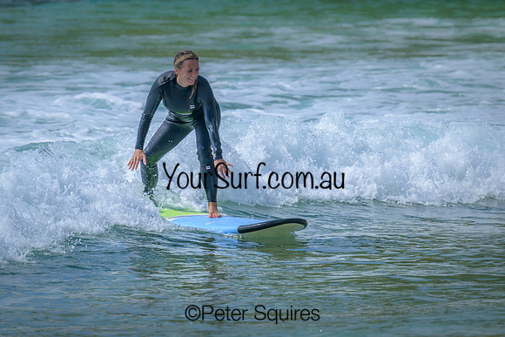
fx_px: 8979
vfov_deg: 2.1
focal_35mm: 640
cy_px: 168
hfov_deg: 3.2
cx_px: 252
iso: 450
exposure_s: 1/1000
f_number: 11
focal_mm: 640
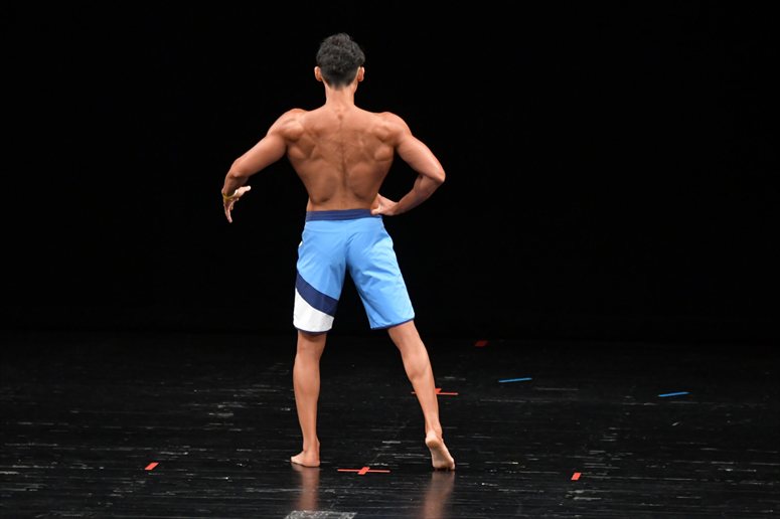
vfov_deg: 5.4
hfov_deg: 8.1
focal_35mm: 255
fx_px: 5522
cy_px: 260
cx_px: 390
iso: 3200
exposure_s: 1/400
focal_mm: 170
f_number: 5.6
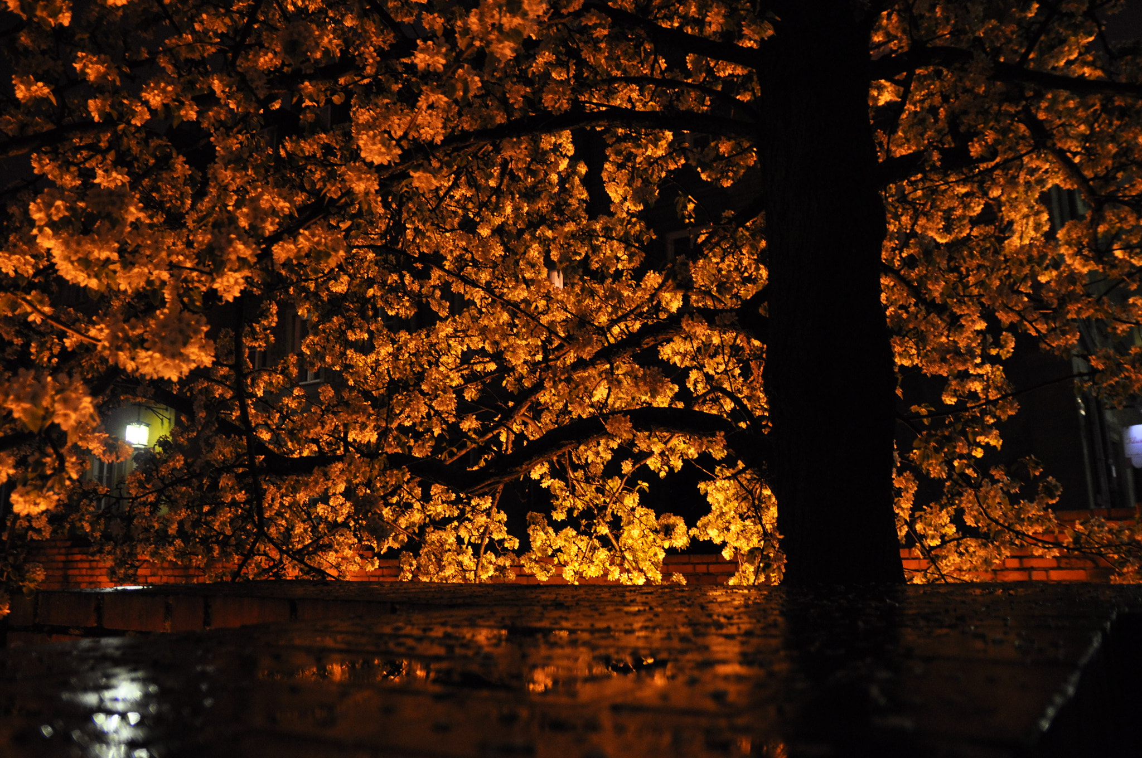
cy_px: 379
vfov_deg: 45.6
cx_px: 571
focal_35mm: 28
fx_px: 903
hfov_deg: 64.6
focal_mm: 19
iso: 640
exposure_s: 1/13
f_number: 2.8
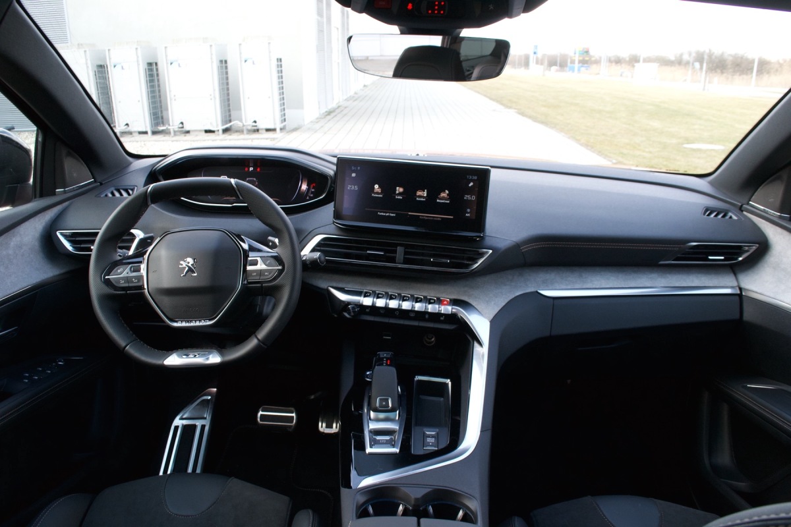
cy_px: 264
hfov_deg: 67.4
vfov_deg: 47.9
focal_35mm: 27
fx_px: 593
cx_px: 396
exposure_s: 1/60
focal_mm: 18
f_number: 8
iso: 560
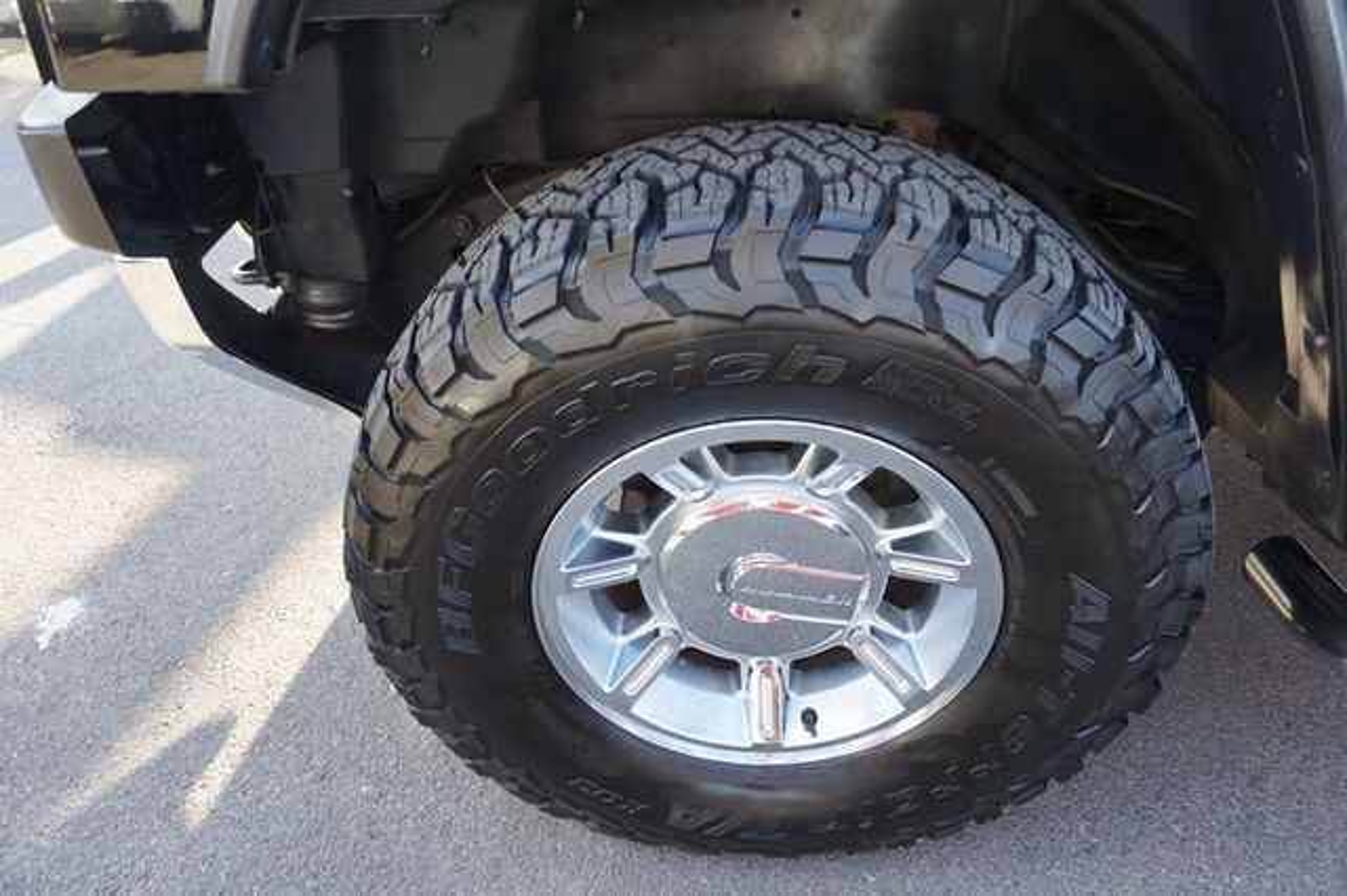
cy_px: 448
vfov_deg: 53.1
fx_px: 897
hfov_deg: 73.8
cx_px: 674
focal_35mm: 24
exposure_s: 1/60
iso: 160
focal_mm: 16
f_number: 4
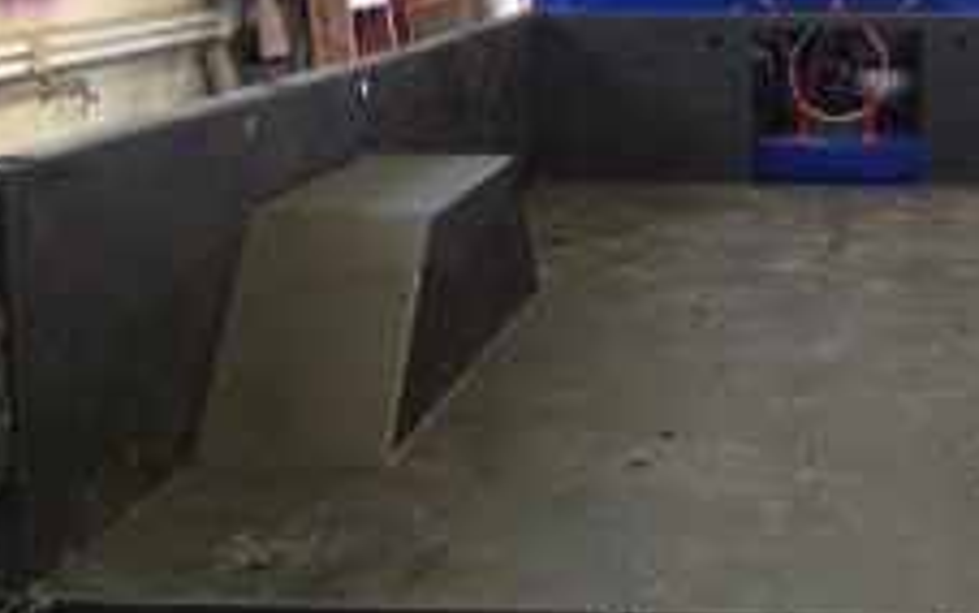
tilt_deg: -11.1
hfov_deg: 29.9
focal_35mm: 67
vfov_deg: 19.4
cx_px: 783
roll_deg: -1.3
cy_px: 196
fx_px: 1788
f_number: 2.4
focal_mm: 4.28
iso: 400
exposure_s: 1/15
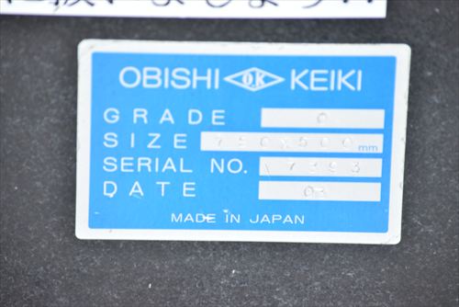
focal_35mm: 330
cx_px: 230
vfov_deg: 4.2
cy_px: 154
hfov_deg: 6.2
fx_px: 4210
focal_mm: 220
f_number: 6.3
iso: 1250
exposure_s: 1/100
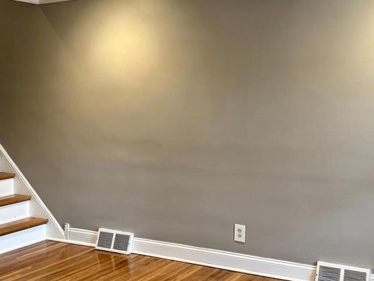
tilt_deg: -2.6
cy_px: 118
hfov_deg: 37.5
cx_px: 179
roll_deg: -0.6
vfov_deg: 28.5
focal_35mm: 51
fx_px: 551
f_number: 1.6
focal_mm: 5.96
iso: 250
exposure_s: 1/60
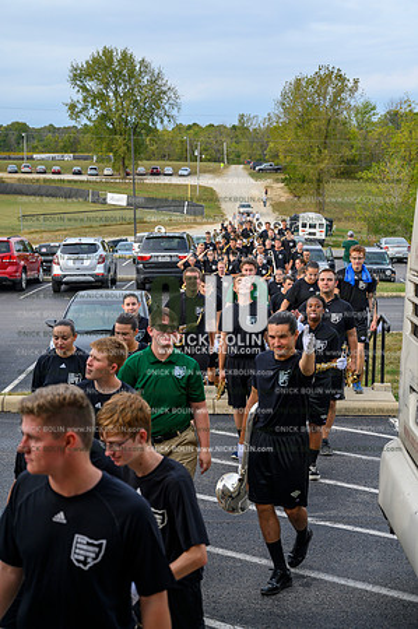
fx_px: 890
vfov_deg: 38.9
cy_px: 314
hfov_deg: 26.4
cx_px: 209
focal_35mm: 51
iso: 200
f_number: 4.5
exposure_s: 1/800
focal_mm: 51
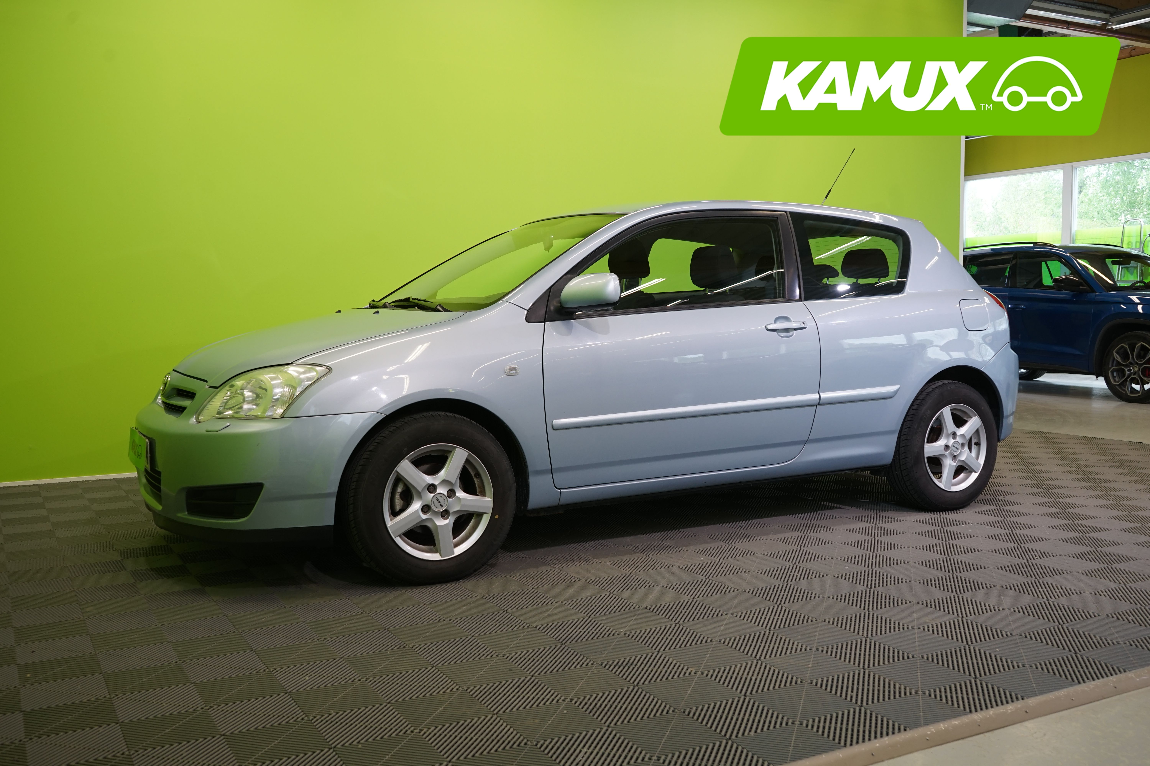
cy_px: 383
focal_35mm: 33
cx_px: 575
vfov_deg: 40.0
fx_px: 1054
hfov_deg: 57.2
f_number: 6.3
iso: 500
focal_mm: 33
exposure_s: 1/40
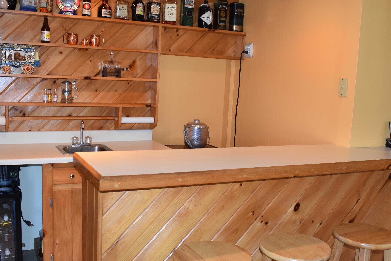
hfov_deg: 49.5
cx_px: 203
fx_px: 424
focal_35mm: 39
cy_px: 141
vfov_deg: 34.2
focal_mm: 18
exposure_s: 1/80
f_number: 4.5
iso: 800
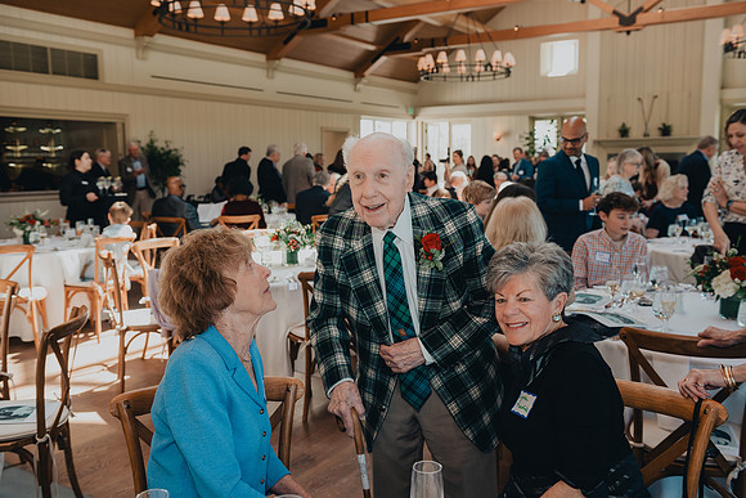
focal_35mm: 33
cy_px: 249
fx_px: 693
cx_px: 373
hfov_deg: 56.6
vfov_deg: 39.5
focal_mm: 32
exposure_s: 1/200
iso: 500
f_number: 4
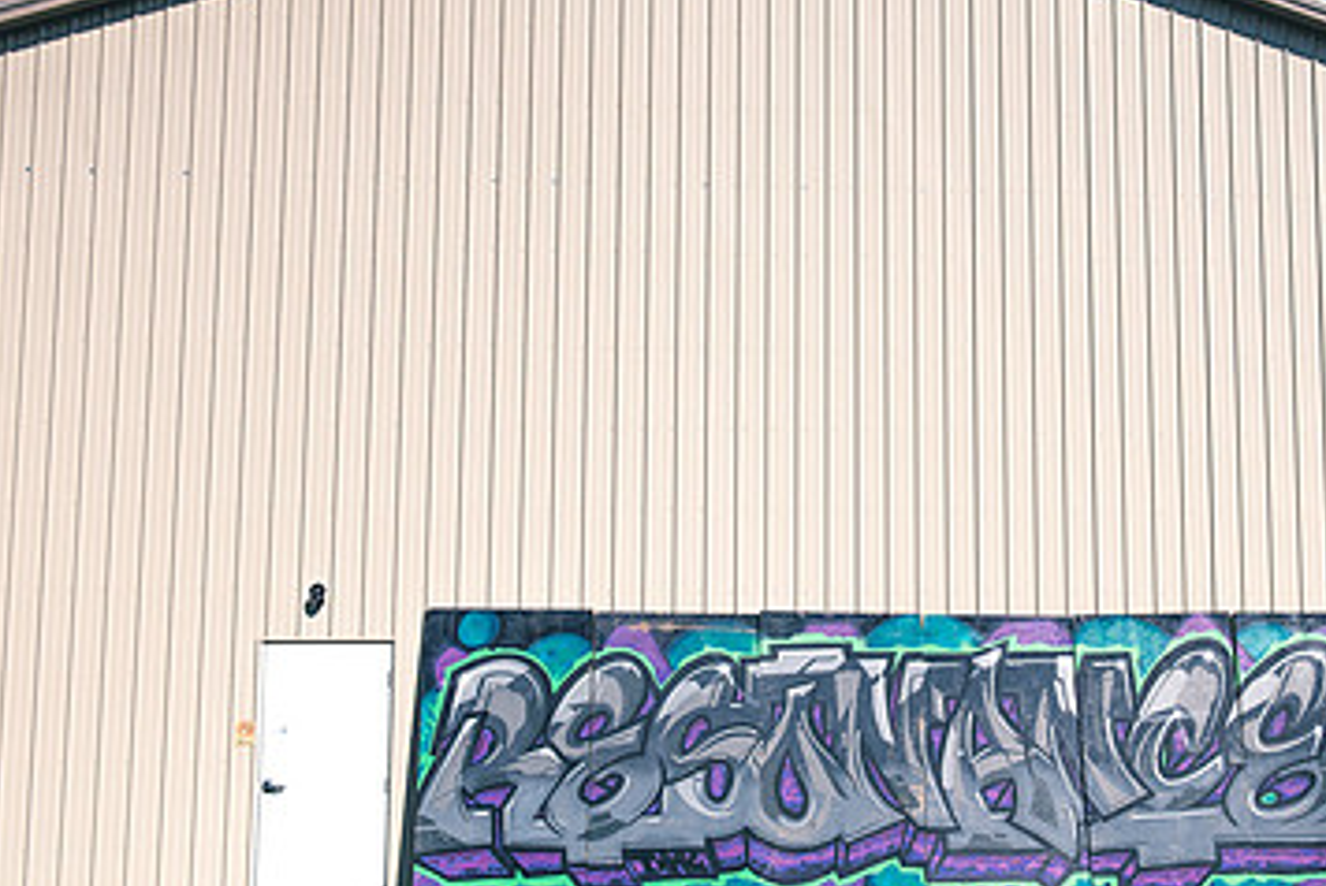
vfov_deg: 23.7
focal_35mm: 57
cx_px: 831
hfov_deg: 34.8
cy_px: 318
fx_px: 2101
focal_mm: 35
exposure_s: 1/1600
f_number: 4
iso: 100
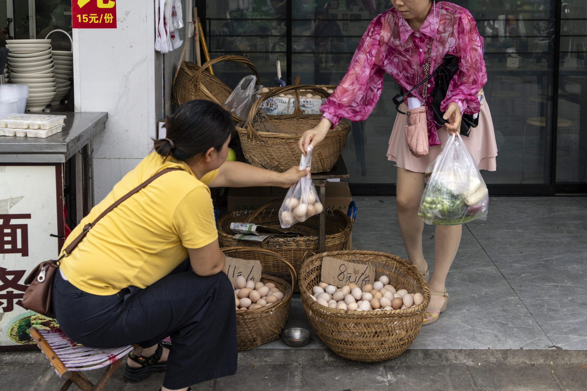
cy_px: 196
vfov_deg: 28.7
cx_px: 294
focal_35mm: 47
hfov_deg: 41.9
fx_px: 766
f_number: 5
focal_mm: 47
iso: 200
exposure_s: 1/400
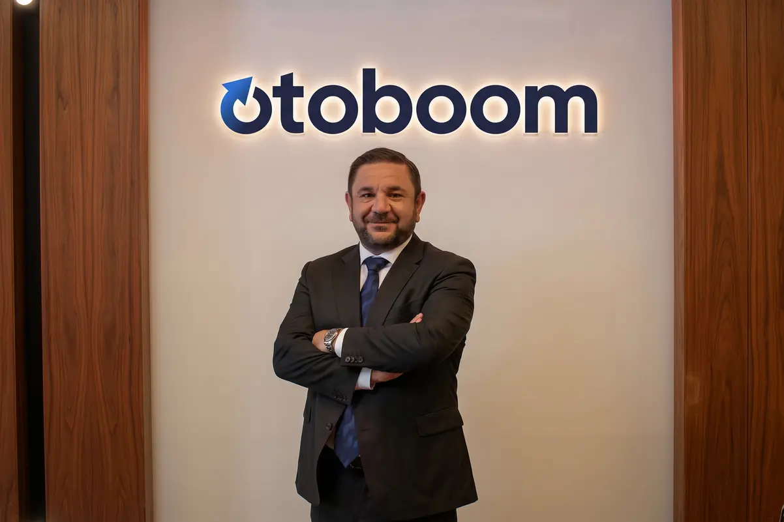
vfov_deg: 40.0
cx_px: 392
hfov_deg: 57.2
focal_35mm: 33
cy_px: 261
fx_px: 719
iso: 100
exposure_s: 1/6
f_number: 5.6
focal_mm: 22
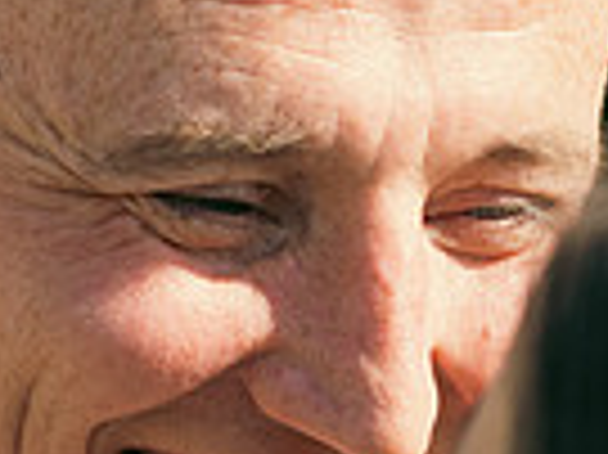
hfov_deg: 2.8
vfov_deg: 2.1
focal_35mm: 701
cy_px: 483
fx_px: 12302
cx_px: 239
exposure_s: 1/1250
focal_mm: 170
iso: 200
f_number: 3.5
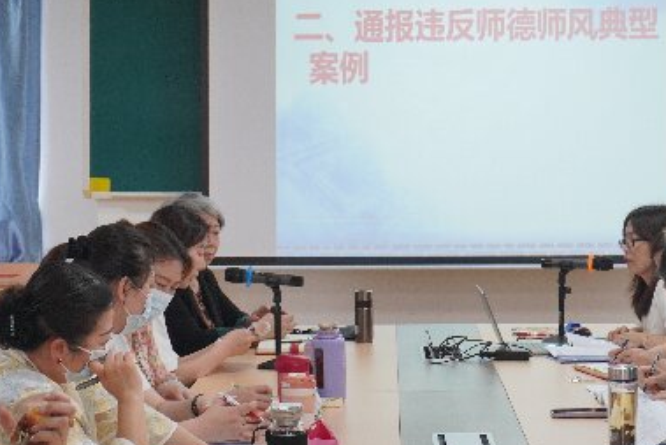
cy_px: 172
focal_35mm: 107
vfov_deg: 12.8
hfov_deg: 19.1
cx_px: 369
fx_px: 1976
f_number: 7.1
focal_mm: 45
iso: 500
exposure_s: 1/50
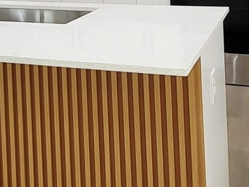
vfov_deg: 21.2
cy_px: -74
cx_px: 112
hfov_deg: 31.6
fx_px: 439
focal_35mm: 61
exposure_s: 1/60
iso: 80
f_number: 2.2
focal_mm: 1.74
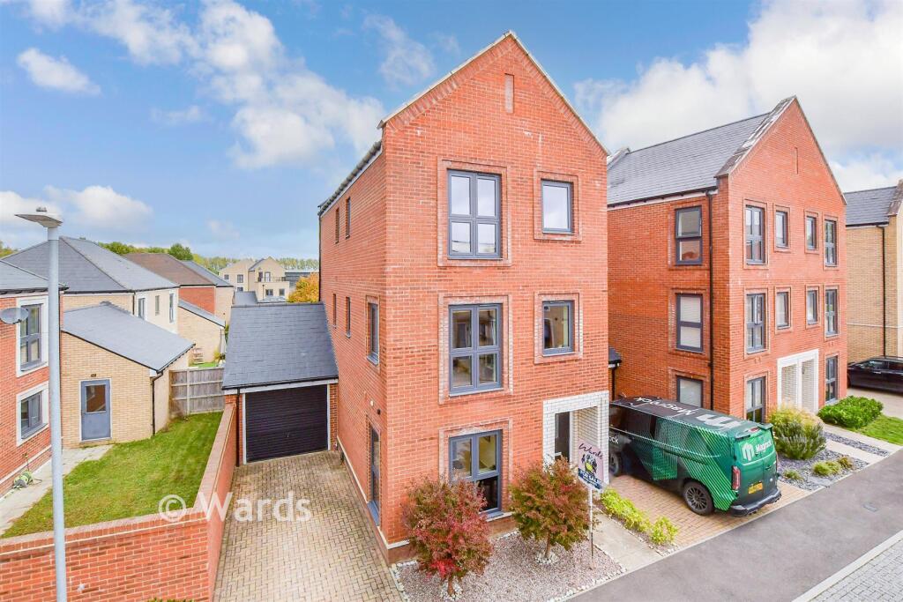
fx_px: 376
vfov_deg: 77.3
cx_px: 452
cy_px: 301
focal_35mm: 15
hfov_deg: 100.4
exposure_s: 1/500
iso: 400
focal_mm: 10
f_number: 8
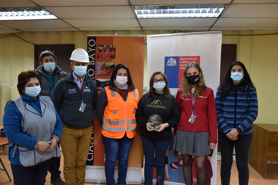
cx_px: 139
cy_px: 92
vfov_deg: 43.6
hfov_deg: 61.9
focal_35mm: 30
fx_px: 232
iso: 1400
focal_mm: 20
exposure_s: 1/60
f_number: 3.5
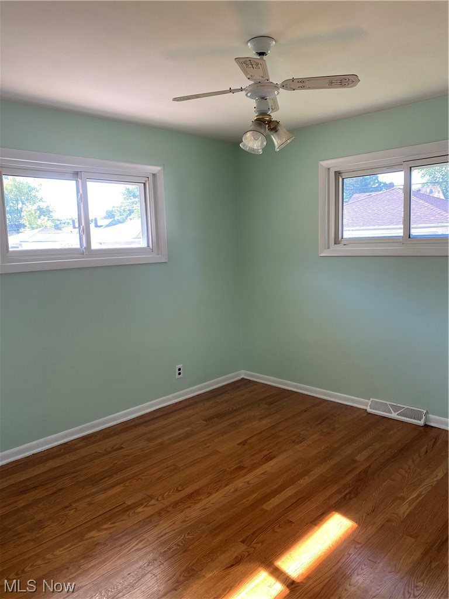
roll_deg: +2.2
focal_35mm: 26
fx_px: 450
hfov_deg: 53.1
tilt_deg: -7.0
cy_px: 300
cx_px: 224
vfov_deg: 67.3
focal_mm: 4.25
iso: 125
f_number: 1.8
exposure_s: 1/121
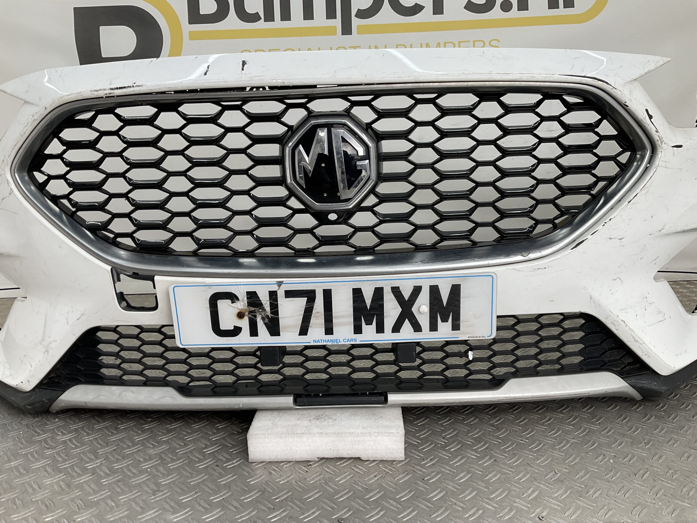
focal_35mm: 29
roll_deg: +0.7
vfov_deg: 48.2
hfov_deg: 61.7
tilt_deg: -12.6
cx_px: 348
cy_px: 262
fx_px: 584
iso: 16
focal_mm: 3
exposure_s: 1/167
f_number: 1.8
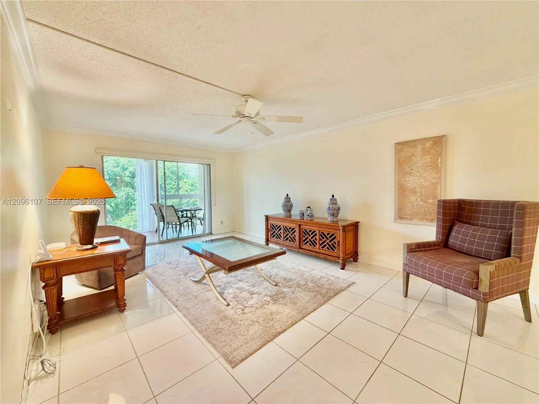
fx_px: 218
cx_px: 270
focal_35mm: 14
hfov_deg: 102.1
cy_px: 202
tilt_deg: -4.0
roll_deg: +1.1
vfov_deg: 85.7
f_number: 2.2
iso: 200
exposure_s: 1/60
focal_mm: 2.22
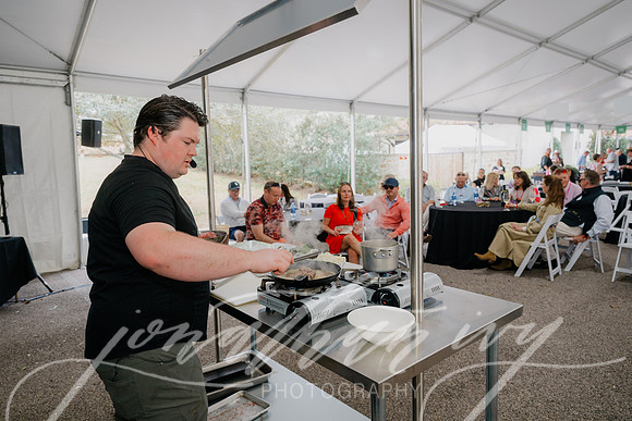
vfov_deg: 53.2
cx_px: 316
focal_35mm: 24
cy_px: 210
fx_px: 421
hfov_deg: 73.7
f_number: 4
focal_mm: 24
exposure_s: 1/320
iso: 500
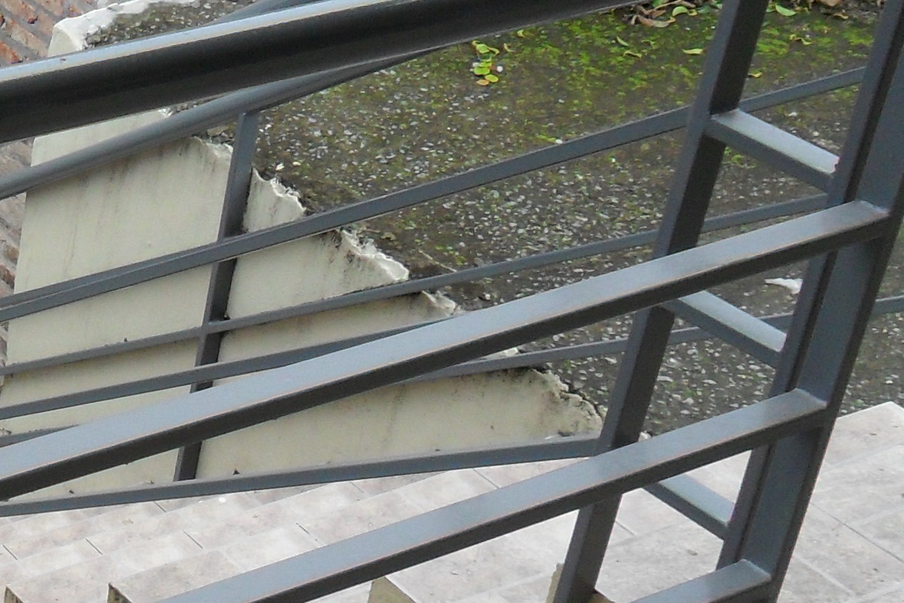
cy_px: 420
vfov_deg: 16.0
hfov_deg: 21.3
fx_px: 2135
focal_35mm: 85
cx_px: -326
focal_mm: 4.9
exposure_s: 1/125
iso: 100
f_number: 3.5
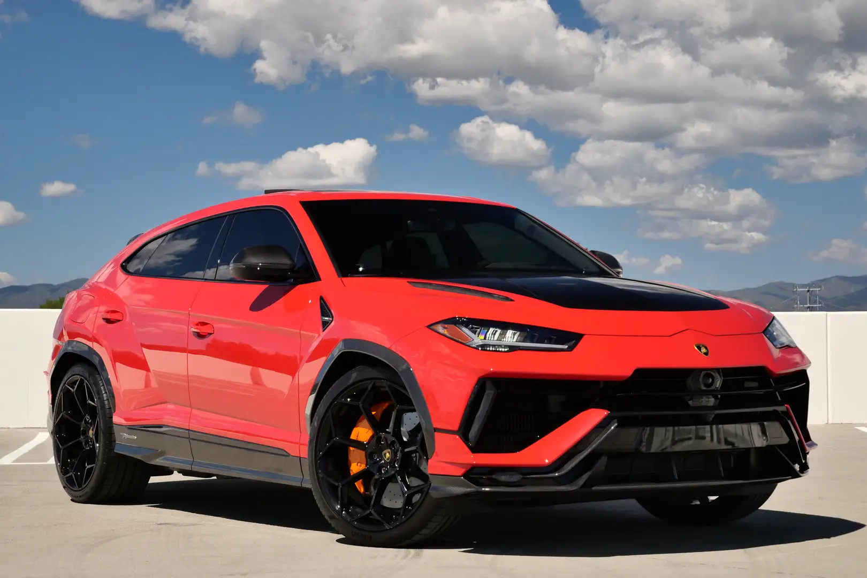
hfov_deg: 25.1
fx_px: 1951
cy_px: 289
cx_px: 434
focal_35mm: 81
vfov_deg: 16.9
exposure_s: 1/3200
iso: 640
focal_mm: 39
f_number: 5.4
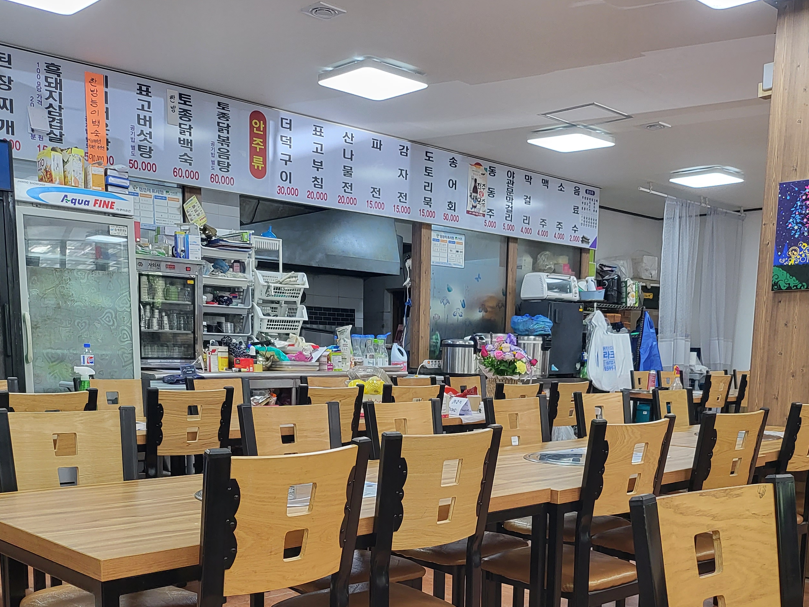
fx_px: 888
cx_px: 449
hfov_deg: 48.9
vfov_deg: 36.6
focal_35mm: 38
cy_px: 471
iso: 250
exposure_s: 1/120
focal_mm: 5
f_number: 1.8
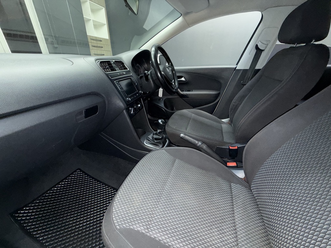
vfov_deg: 85.7
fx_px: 134
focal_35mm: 14
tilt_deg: -25.8
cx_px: 166
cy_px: 124
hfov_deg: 102.1
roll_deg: -1.4
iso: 320
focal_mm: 2.22
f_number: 2.2
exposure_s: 1/33
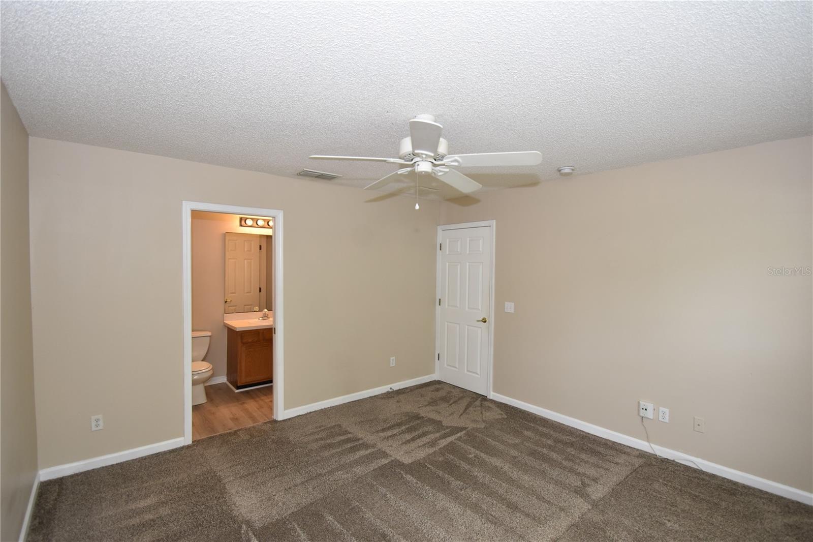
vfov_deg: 72.0
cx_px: 406
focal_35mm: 16
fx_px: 373
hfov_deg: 95.0
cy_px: 271
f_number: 4
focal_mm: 11
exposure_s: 1/60
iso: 320
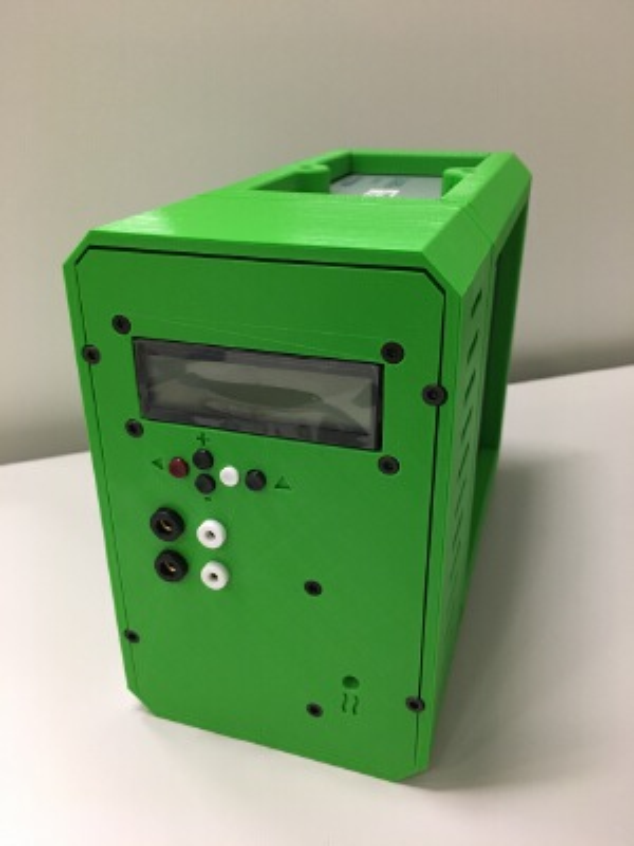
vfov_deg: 61.7
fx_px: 708
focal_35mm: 29
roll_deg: +0.6
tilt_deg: -24.8
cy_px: 423
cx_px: 317
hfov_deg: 48.2
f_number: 2.2
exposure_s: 1/33
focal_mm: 4.15
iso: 200
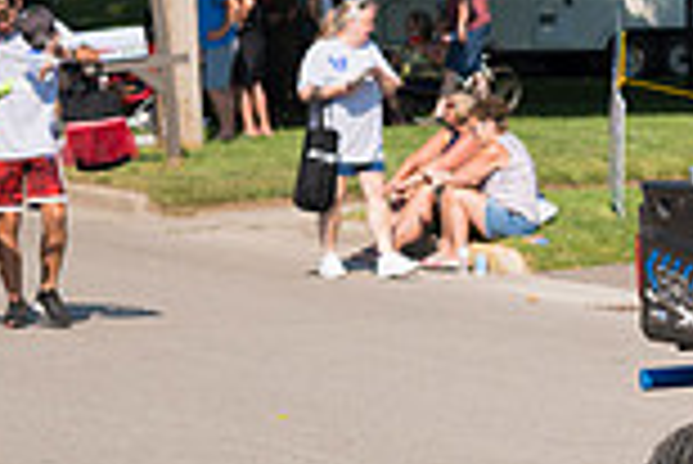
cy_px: 291
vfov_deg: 5.2
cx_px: 1202
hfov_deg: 7.6
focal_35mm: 264
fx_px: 5087
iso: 320
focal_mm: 70
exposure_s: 1/800
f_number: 6.3
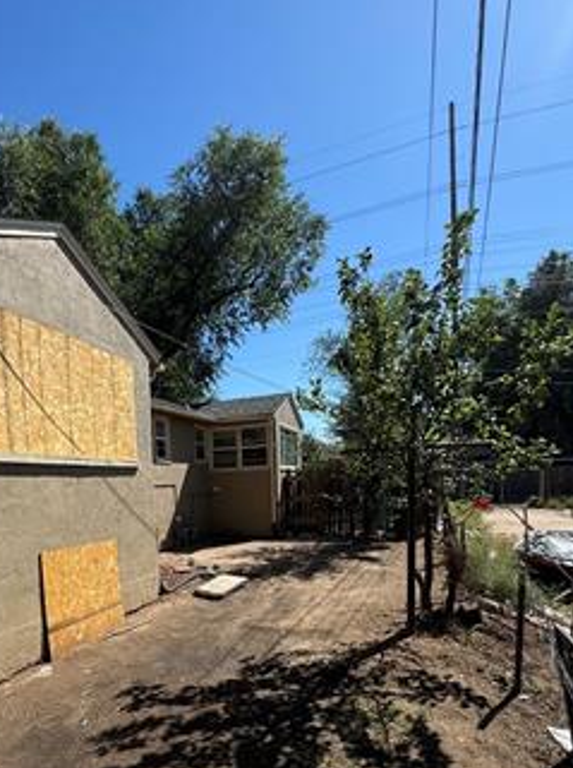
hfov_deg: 62.1
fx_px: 465
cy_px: 528
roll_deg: +4.7
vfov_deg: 75.9
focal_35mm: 21
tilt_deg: -7.0
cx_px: 203
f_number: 2.2
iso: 50
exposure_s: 1/1506
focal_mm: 2.22
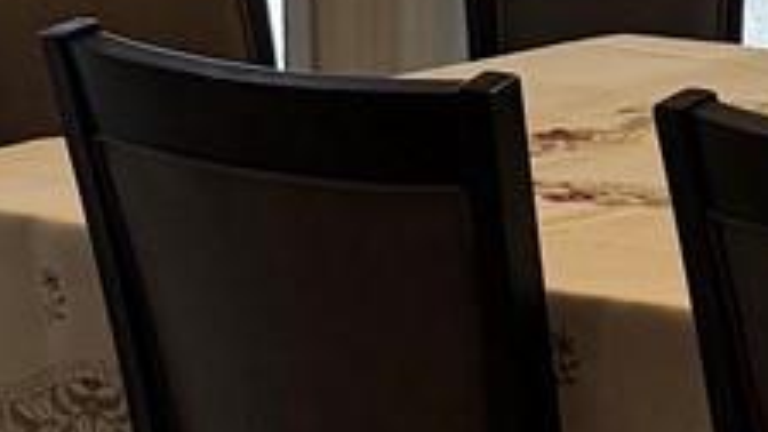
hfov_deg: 10.7
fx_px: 3808
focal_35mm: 187
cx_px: 1419
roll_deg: -1.7
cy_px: 141
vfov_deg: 6.5
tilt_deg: -8.9
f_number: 1.78
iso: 200
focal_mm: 6.76
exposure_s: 1/233
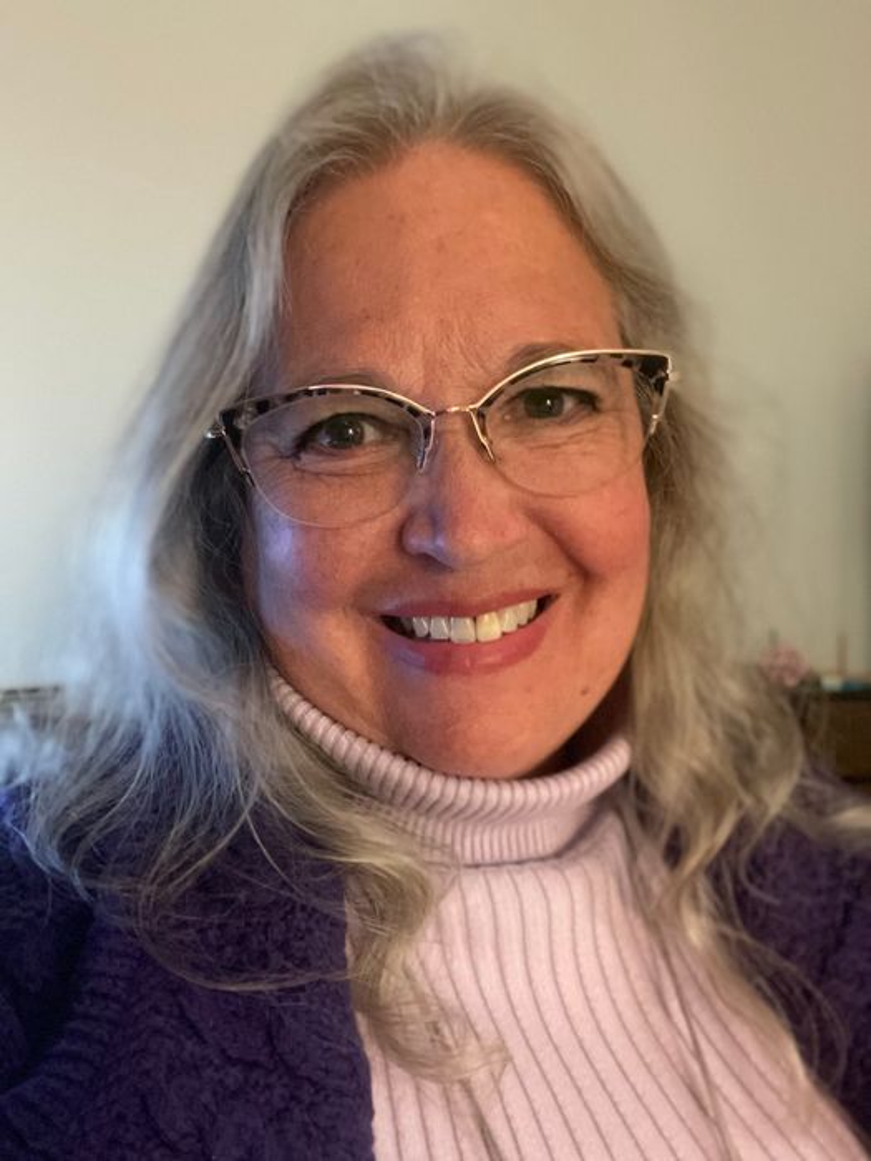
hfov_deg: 46.8
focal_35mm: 30
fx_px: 1006
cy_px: 580
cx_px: 436
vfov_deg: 60.0
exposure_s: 1/15
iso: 800
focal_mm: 2.71
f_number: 2.2
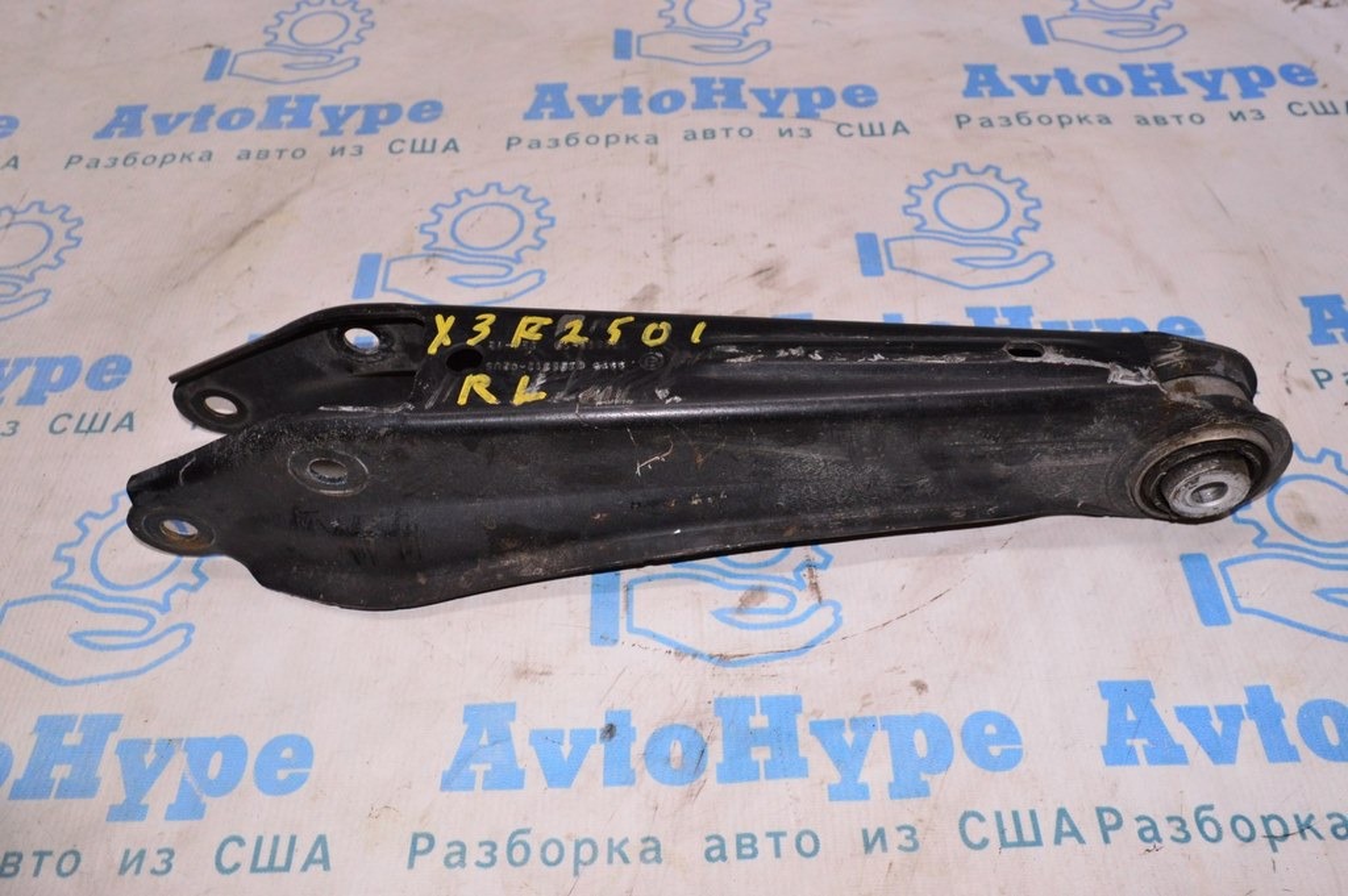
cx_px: 674
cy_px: 448
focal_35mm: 30
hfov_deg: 62.0
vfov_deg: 43.5
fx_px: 1122
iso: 1600
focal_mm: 20
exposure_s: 1/200
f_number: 8
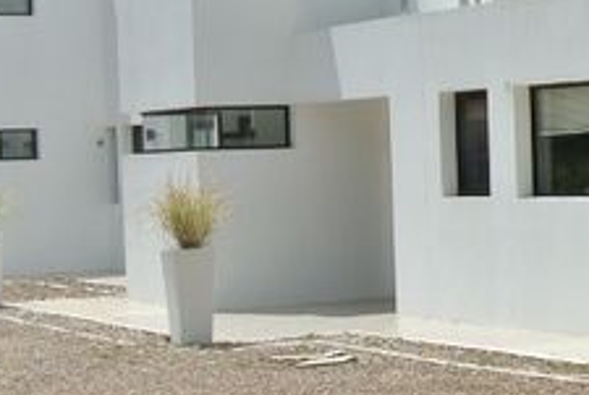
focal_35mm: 115
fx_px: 1885
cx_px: 754
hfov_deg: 16.8
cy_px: 152
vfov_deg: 12.0
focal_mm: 11
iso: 100
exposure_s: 1/1250
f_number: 4.5
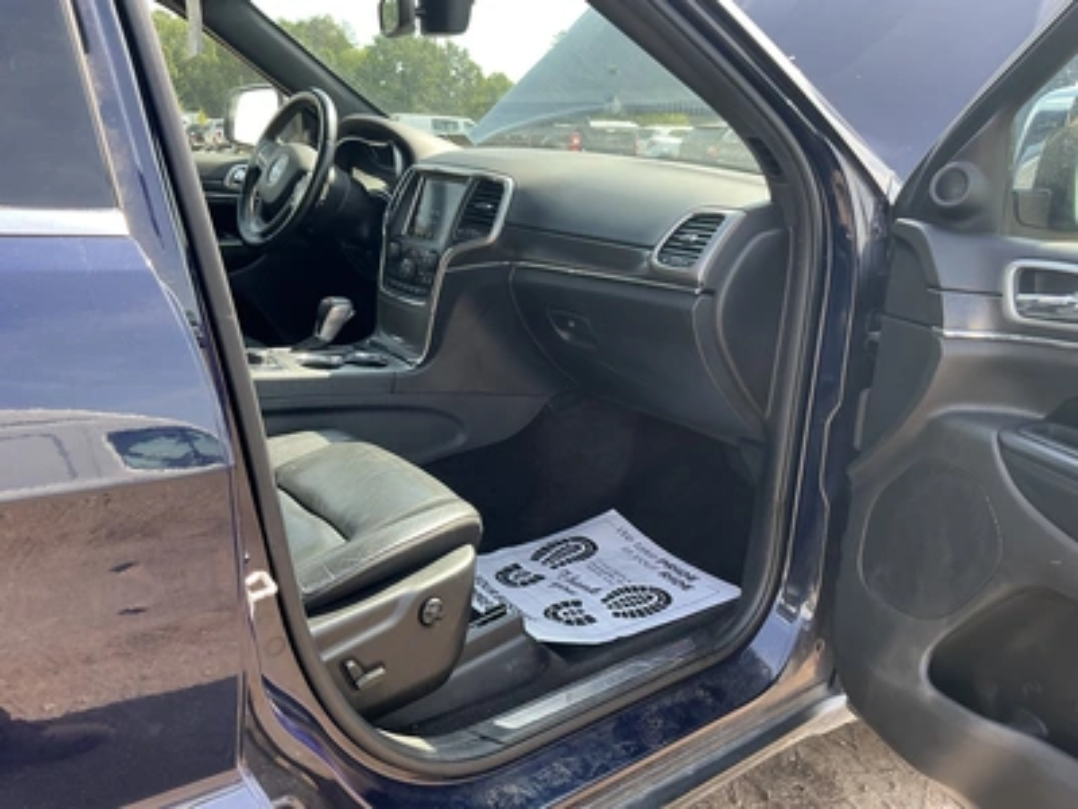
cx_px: 539
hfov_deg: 63.4
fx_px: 872
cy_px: 404
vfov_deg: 49.7
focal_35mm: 28
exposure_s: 1/127
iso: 20
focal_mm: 3
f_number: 1.8
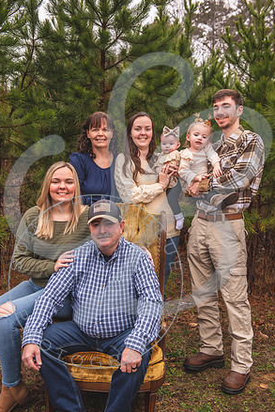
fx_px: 469
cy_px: 210
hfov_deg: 32.7
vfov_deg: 47.4
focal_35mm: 41
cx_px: 138
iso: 200
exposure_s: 1/160
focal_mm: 40
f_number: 5.6
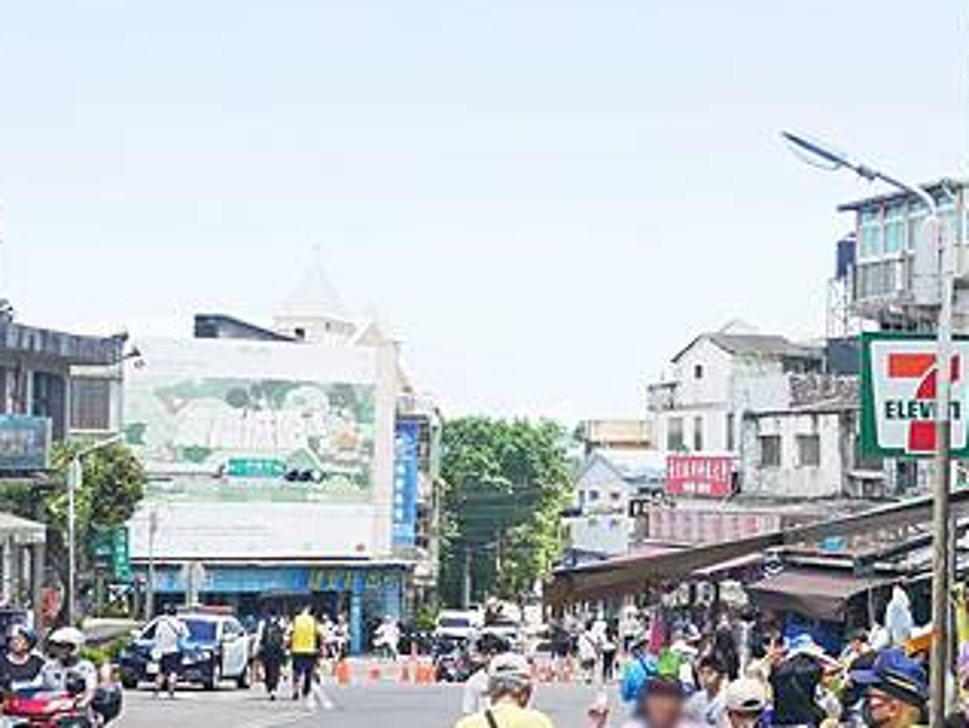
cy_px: 468
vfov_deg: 16.8
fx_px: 2465
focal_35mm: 88
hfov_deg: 21.1
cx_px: 1063
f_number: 3.5
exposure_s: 1/800
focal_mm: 14
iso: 200
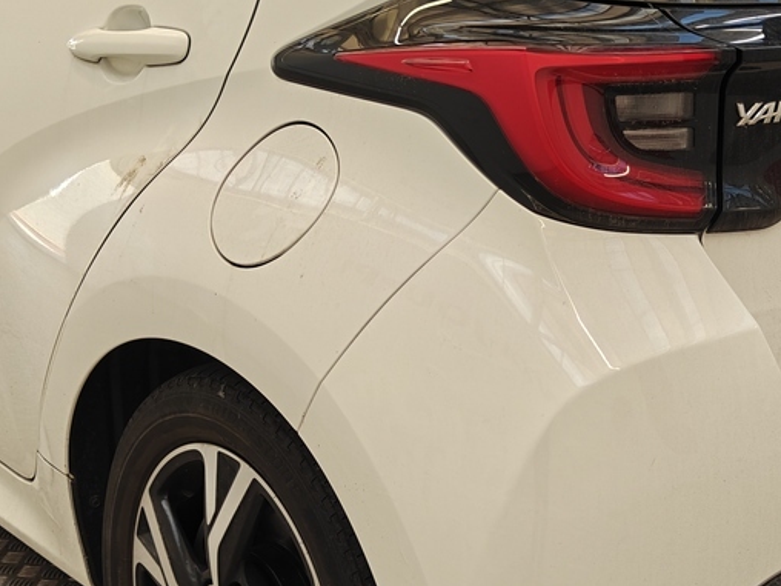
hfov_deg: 28.5
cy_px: 214
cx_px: 464
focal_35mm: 68
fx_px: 1534
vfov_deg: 21.6
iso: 125
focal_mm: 5.59
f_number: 1.8
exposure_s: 1/100
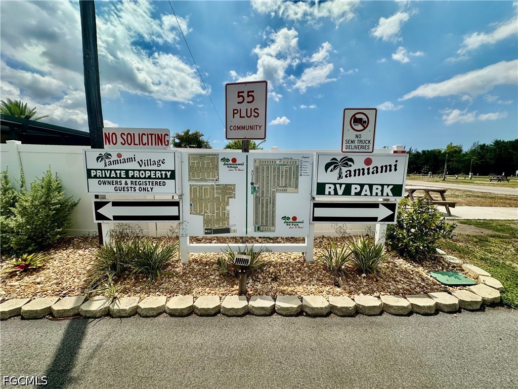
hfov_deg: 102.1
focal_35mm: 14
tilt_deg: -8.0
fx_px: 209
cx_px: 259
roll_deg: -0.9
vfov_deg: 85.7
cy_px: 194
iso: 50
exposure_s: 1/3040
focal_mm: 2.22
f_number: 2.2
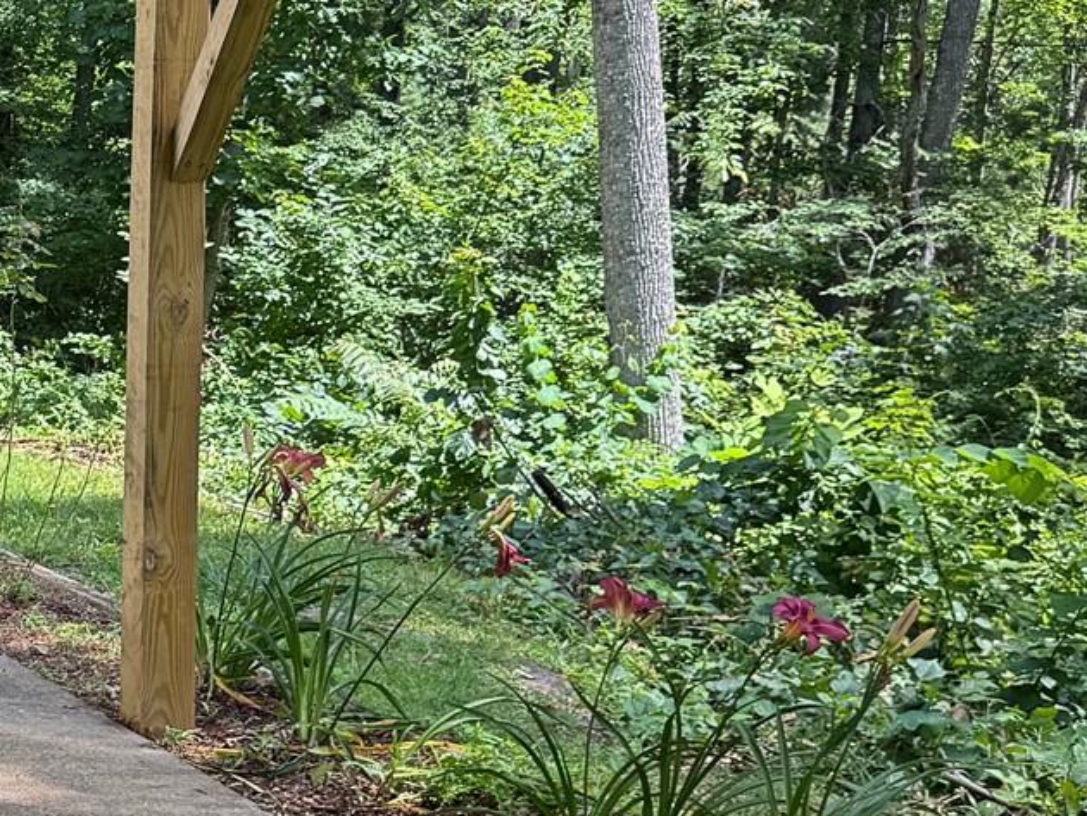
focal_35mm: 78
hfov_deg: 21.5
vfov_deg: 18.8
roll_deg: +0.9
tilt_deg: -10.2
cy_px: 580
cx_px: -483
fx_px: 2450
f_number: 1.78
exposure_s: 1/567
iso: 80
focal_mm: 6.76
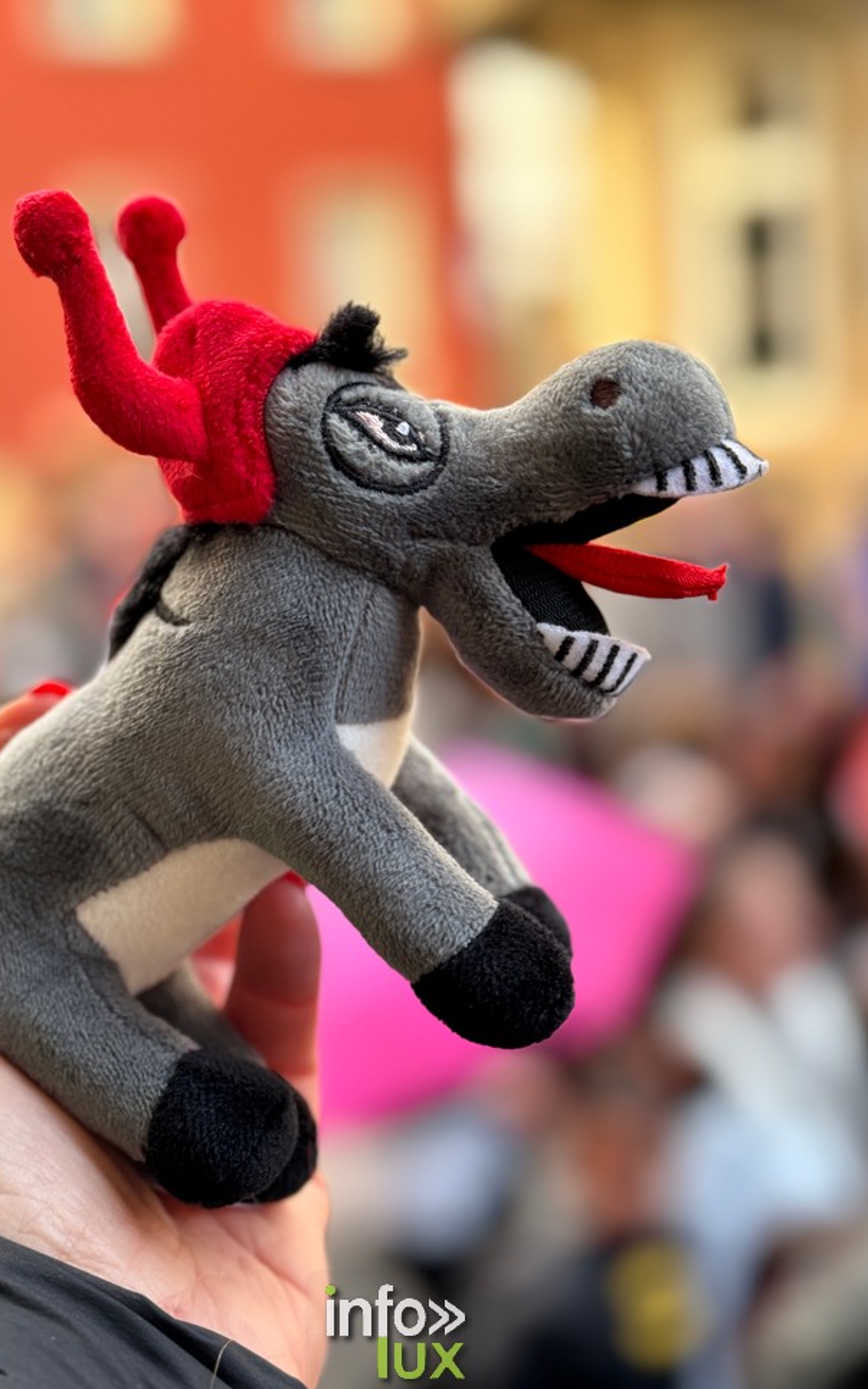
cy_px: 727
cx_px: 394
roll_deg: +5.3
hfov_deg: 24.0
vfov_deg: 37.5
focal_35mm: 54
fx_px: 2044
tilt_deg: -10.5
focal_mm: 6.86
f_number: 1.78
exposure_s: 1/79
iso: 100
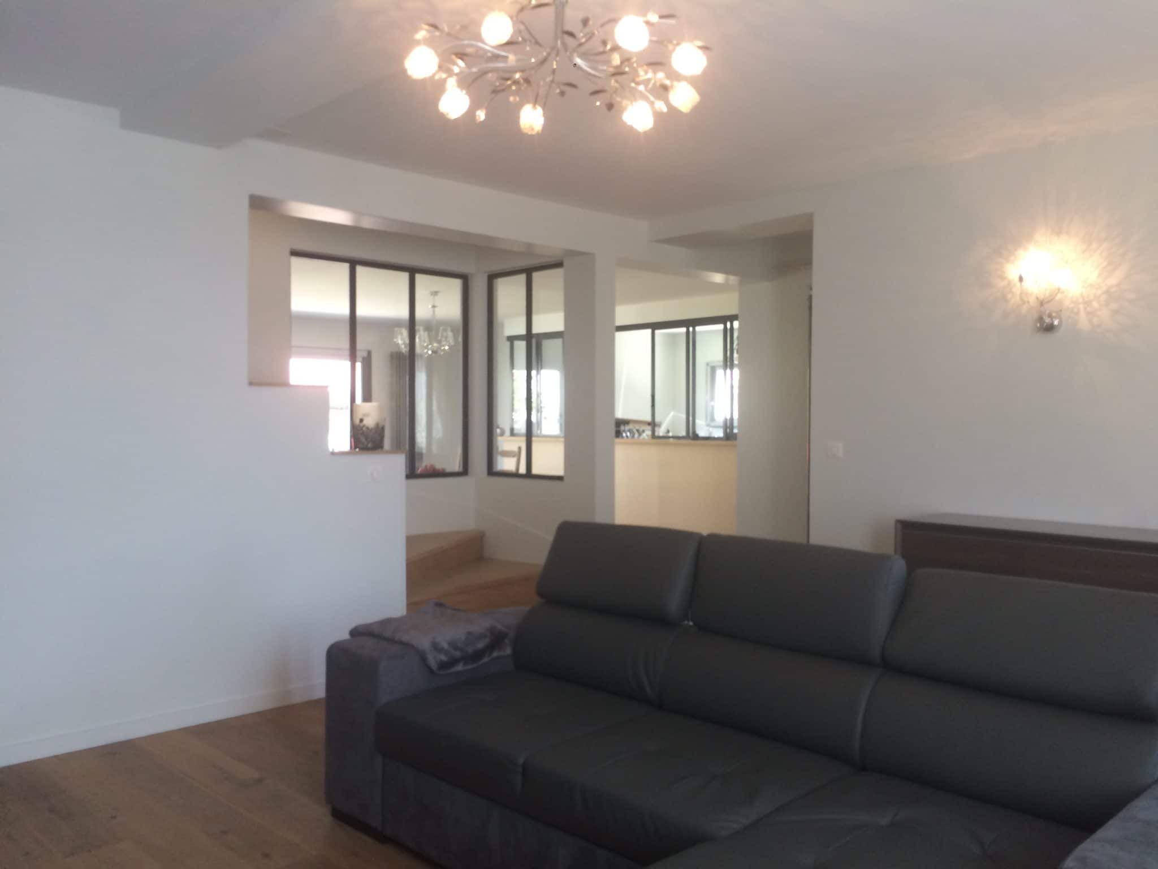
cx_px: 579
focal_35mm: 29
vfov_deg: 48.2
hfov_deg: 61.7
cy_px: 434
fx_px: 970
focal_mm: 4.15
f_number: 2.2
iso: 64
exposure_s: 1/33
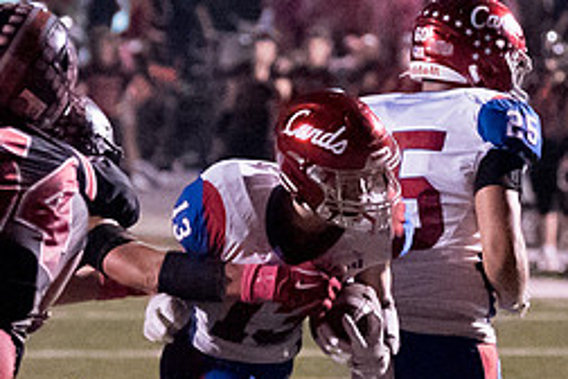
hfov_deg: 4.6
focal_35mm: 453
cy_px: 258
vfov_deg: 3.0
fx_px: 7147
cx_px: 204
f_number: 2.8
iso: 12800
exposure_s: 1/1000
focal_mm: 96
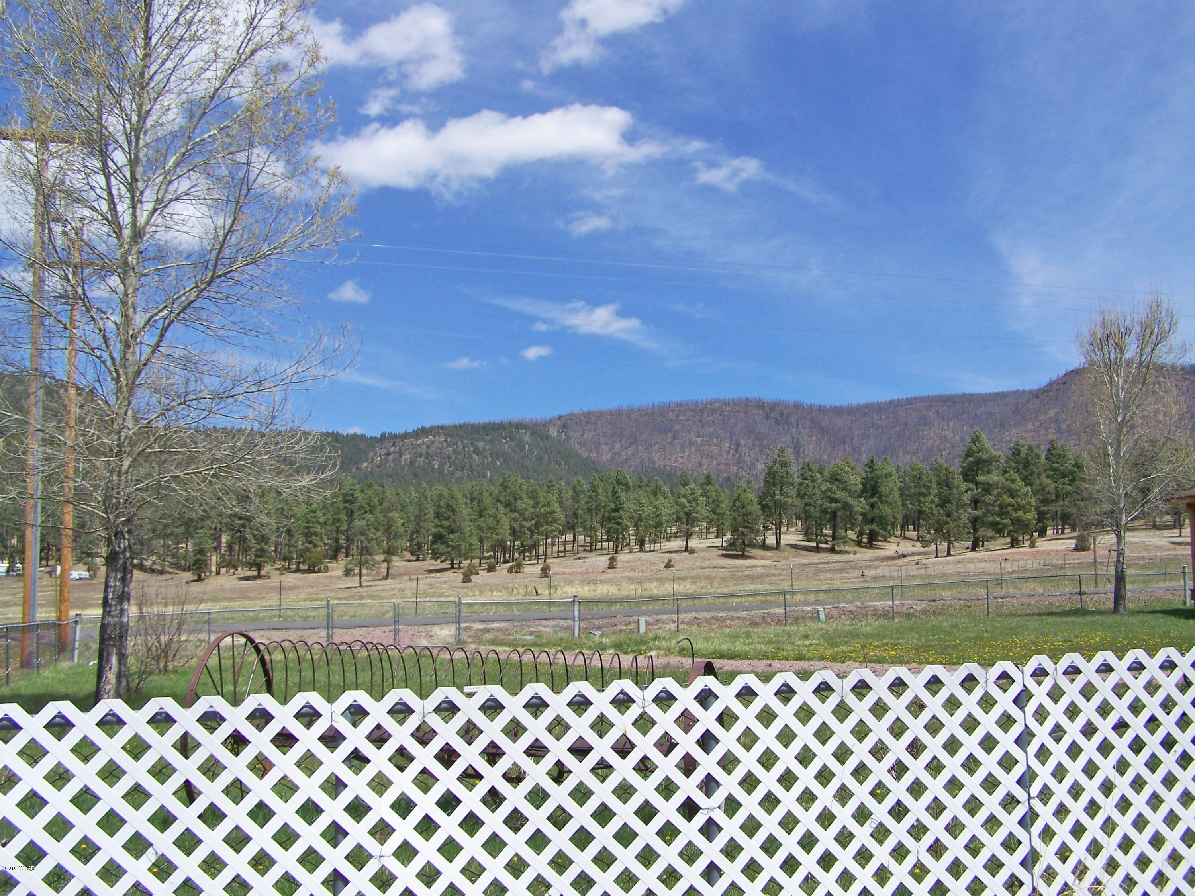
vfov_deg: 37.7
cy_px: 448
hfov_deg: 49.0
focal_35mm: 38
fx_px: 1312
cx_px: 598
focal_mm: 6.3
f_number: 4
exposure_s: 1/800
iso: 64
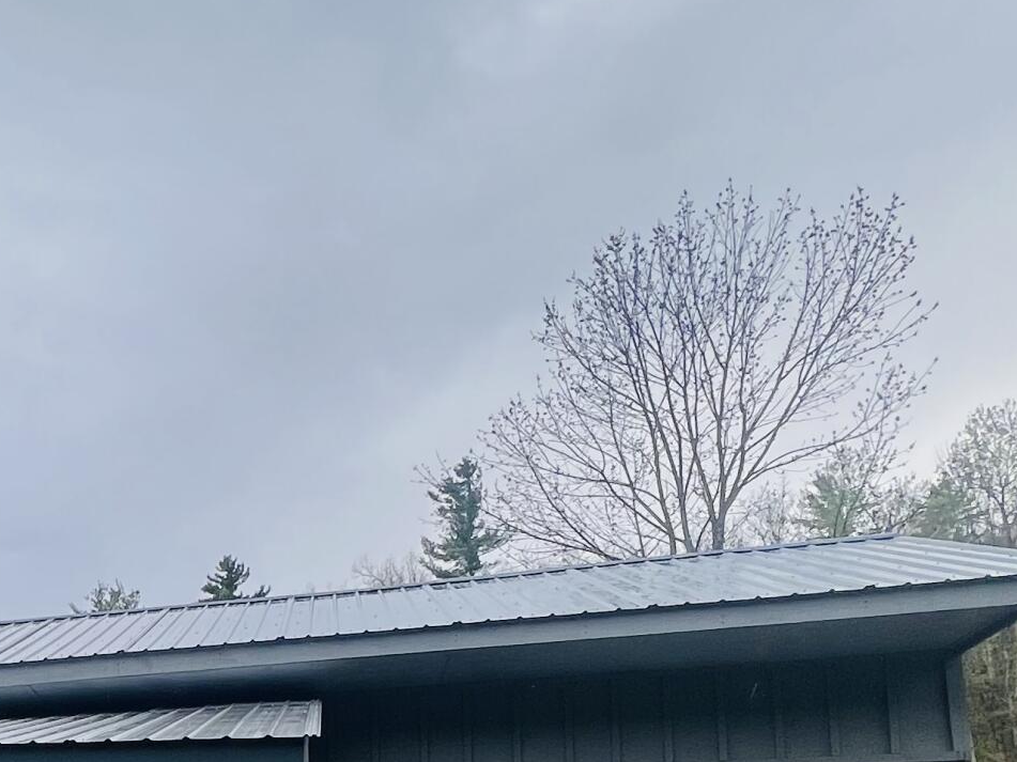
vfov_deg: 30.6
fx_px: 1204
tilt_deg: +4.9
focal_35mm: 41
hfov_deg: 35.3
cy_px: 881
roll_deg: -2.4
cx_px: -226
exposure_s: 1/363
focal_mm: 1.57
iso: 32
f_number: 1.8
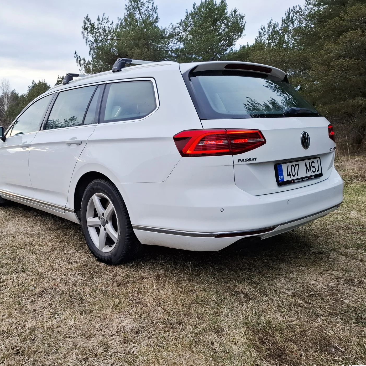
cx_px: 138
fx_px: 335
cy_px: 188
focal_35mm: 28
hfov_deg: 56.6
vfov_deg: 57.3
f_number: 1.8
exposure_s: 1/255
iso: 50
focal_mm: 5.54
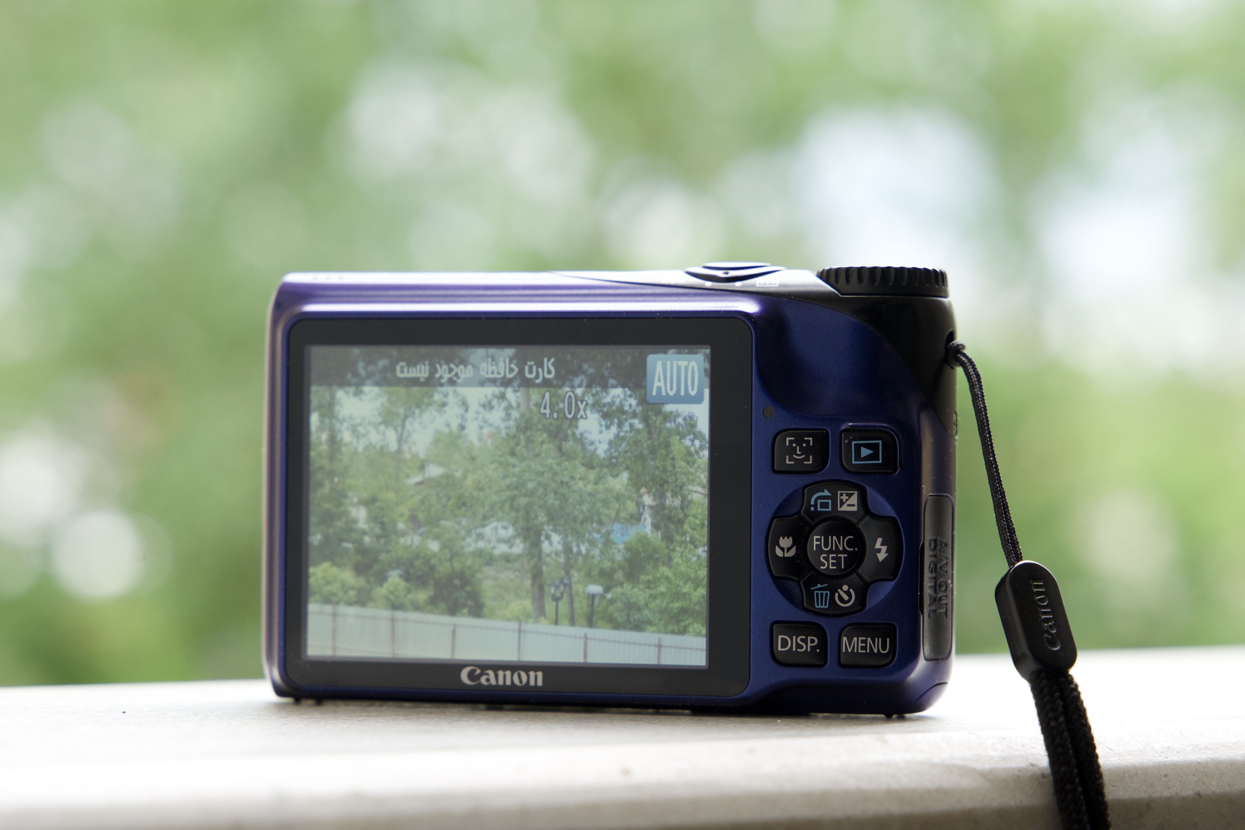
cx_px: 622
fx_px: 3631
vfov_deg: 13.0
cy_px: 415
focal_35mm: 105
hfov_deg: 19.5
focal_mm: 70
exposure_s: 1/160
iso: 640
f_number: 6.3
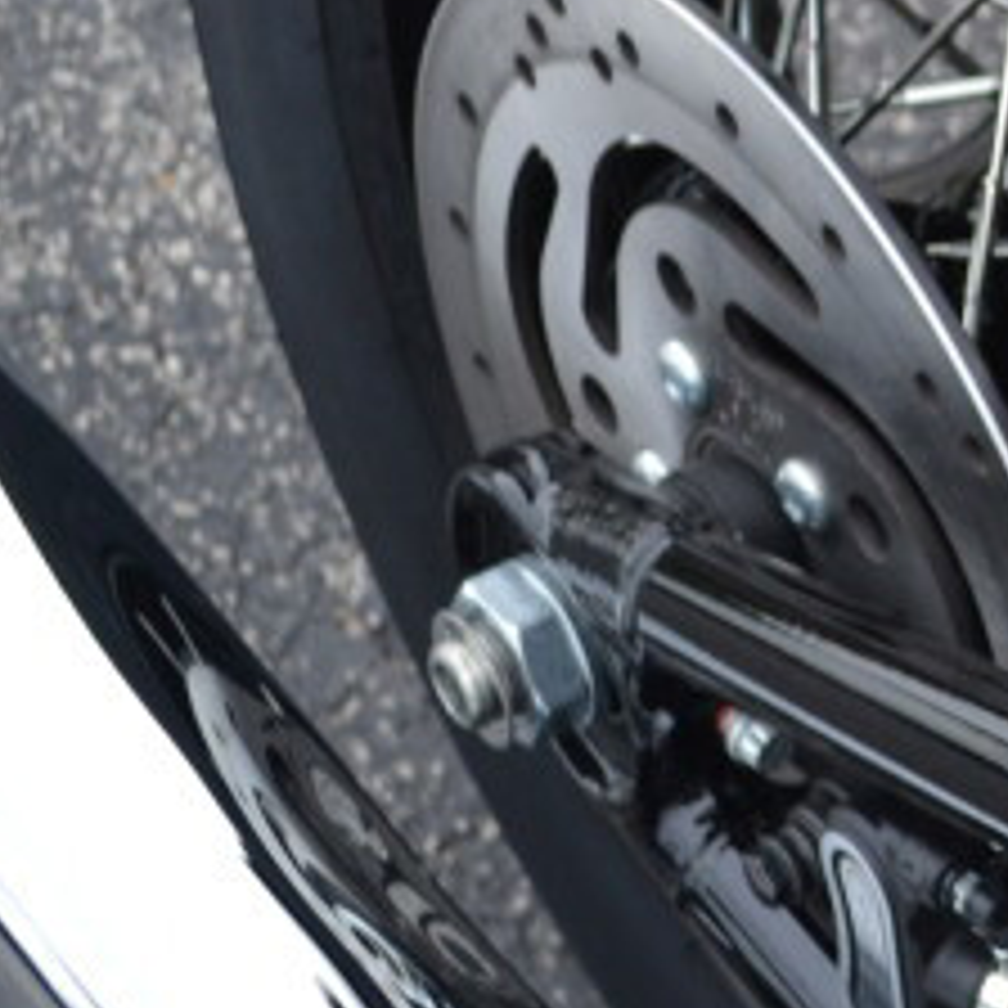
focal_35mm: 164
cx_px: 2012
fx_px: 5403
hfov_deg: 9.9
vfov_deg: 10.6
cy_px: 54
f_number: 5.6
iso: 160
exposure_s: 1/125
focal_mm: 24
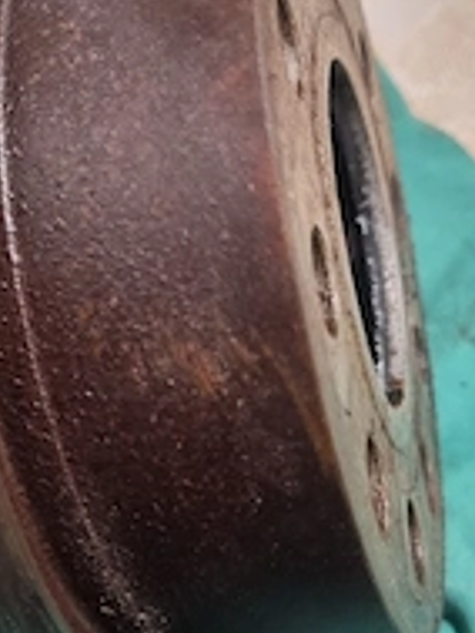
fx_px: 1005
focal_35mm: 55
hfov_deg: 25.4
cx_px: 7
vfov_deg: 34.8
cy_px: 368
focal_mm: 5.4
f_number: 1.8
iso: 640
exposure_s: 1/25
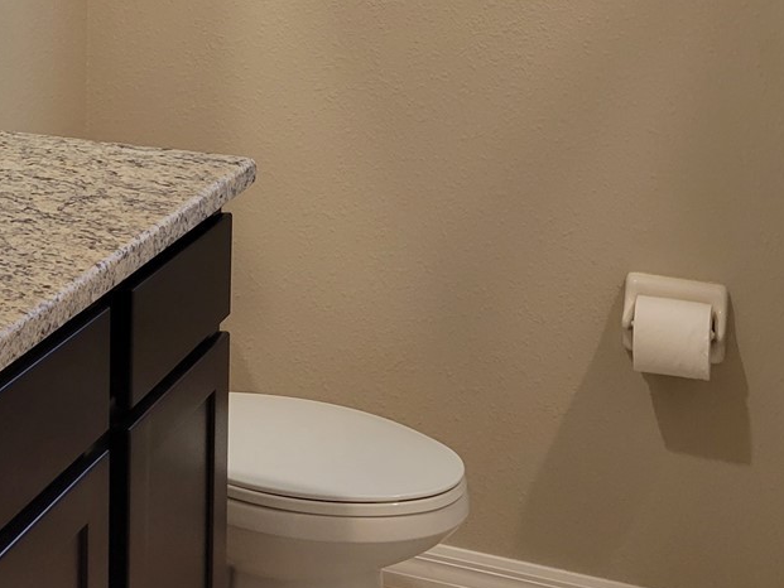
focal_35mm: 67
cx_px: 93
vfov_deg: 21.0
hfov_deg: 28.0
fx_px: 1518
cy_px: -42
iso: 250
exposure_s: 1/120
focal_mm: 5.4
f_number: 1.8
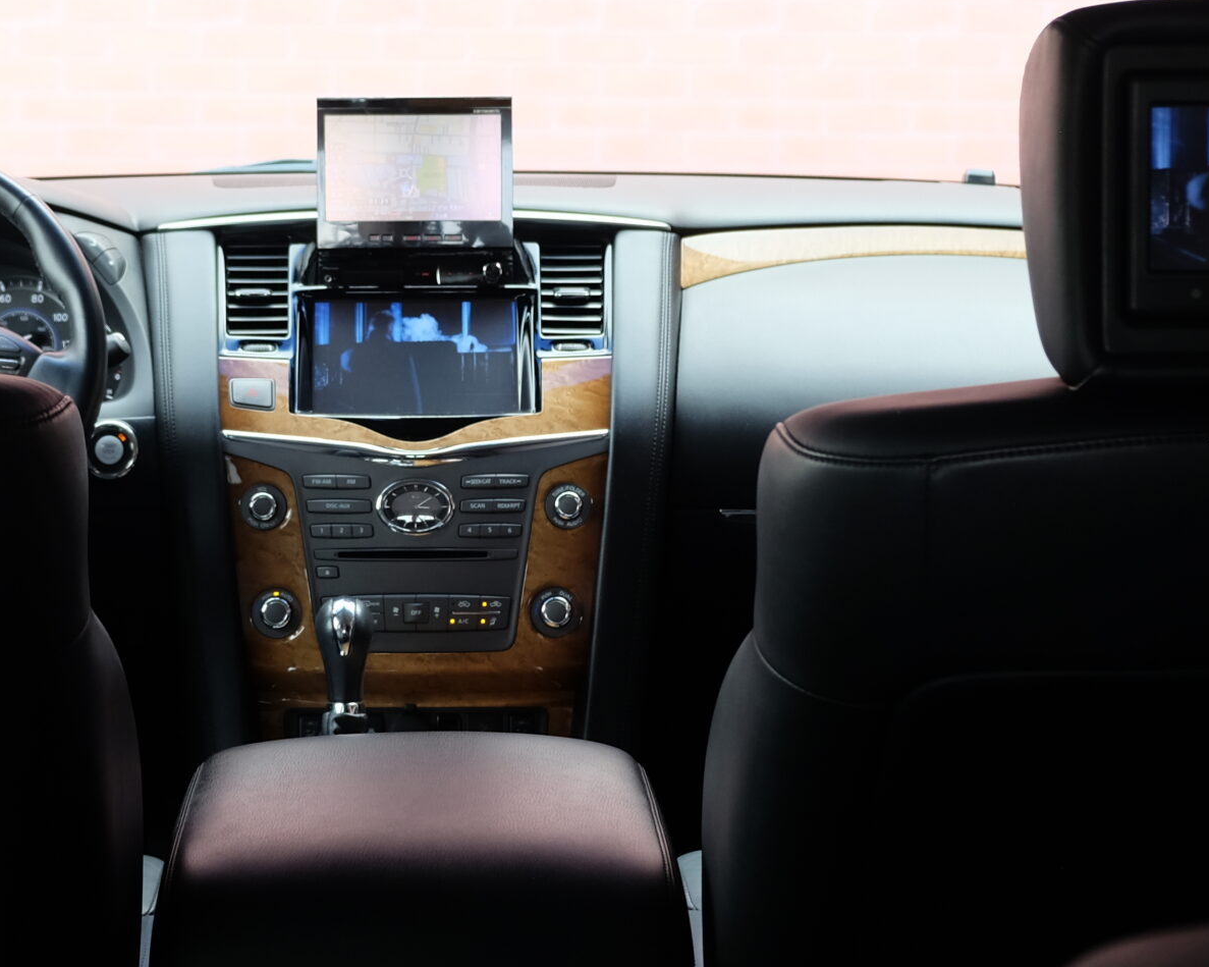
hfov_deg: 23.5
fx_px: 2898
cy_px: 451
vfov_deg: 18.9
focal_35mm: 81
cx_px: 421
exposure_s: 1/105
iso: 400
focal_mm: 26.5
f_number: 3.2
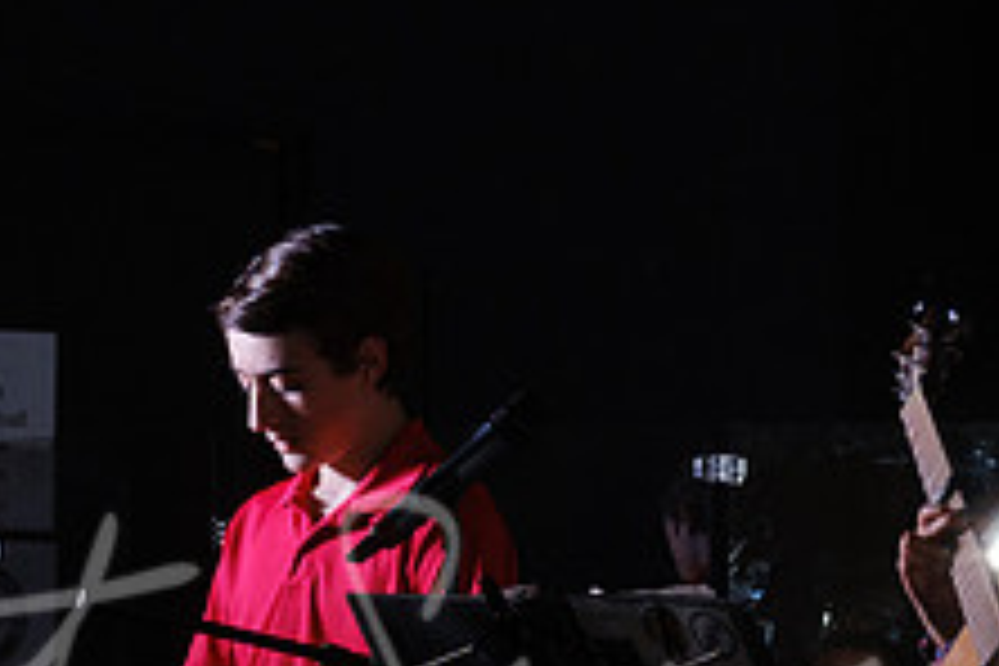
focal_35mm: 428
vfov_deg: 3.2
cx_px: -71
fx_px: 11876
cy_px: 436
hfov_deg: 4.8
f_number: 5.6
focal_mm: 83.8
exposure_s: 1/125
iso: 1600
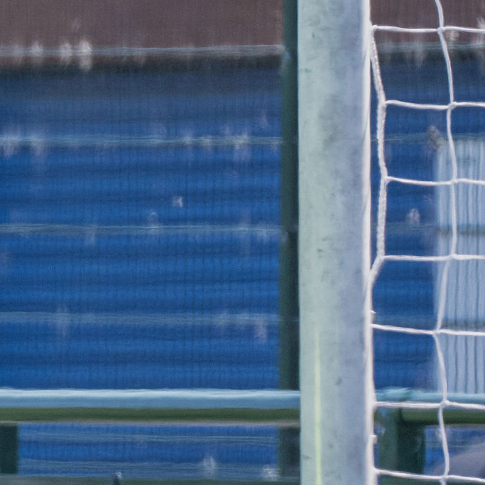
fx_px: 27439
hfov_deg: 1.0
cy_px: 478
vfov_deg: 1.0
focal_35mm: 1731
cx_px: -391
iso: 800
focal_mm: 300
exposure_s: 1/1000
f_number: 5.3
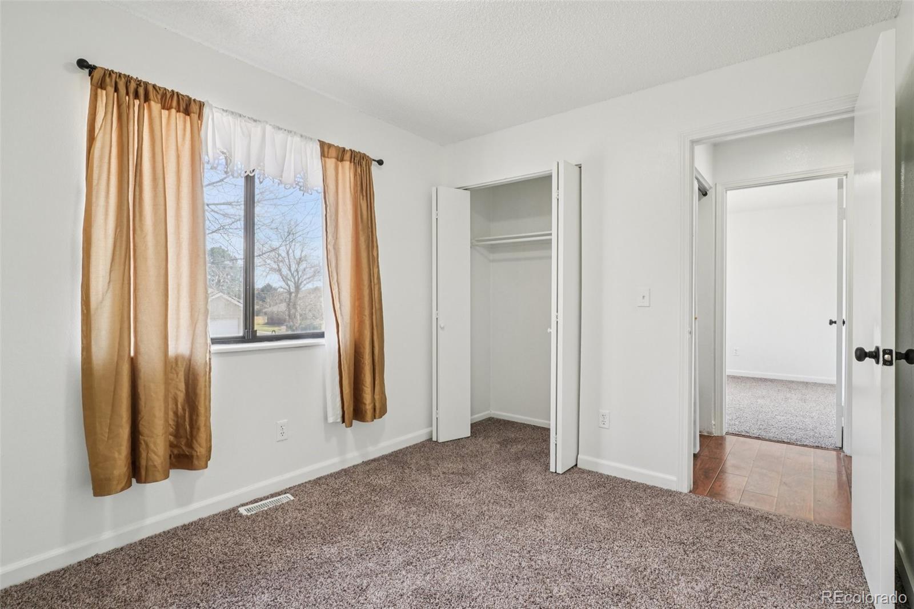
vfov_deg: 72.0
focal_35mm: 16
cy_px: 304
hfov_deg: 95.0
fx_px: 419
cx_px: 457
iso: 250
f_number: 8
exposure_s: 1/30
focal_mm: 11
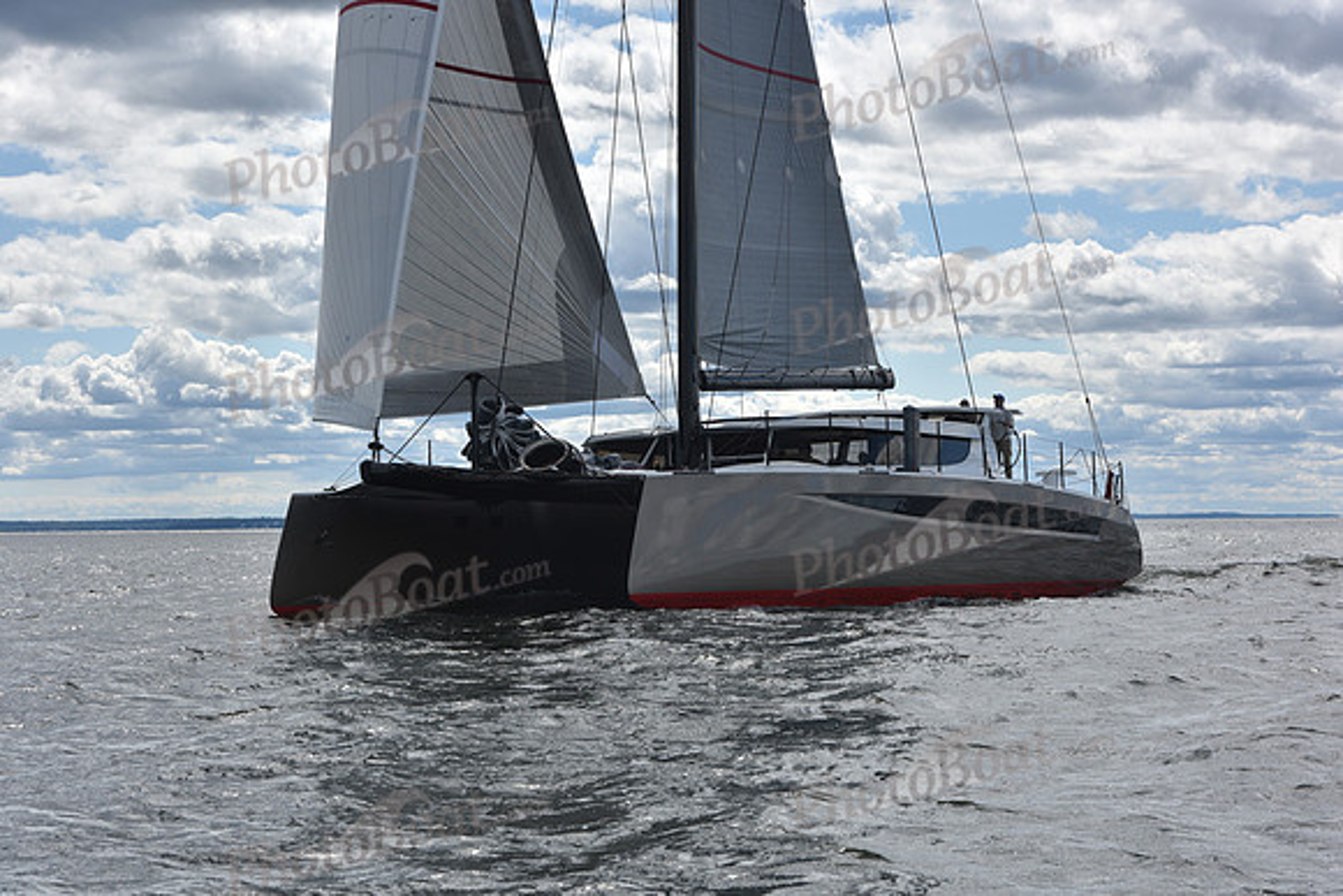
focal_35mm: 70
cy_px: 448
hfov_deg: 28.8
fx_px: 2612
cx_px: 672
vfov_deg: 19.5
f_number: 9
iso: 250
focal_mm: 70
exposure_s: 1/1000
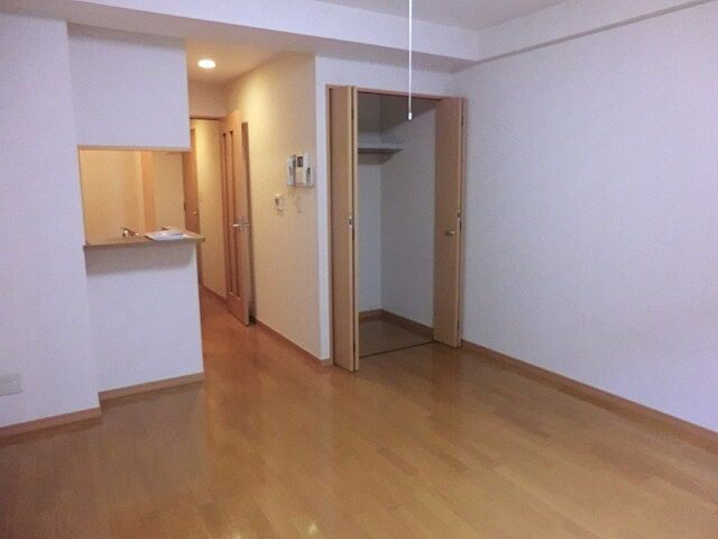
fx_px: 498
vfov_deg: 56.8
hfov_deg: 71.6
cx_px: 359
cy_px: 270
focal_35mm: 24
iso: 800
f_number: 3.2
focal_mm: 4.3
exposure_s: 1/40
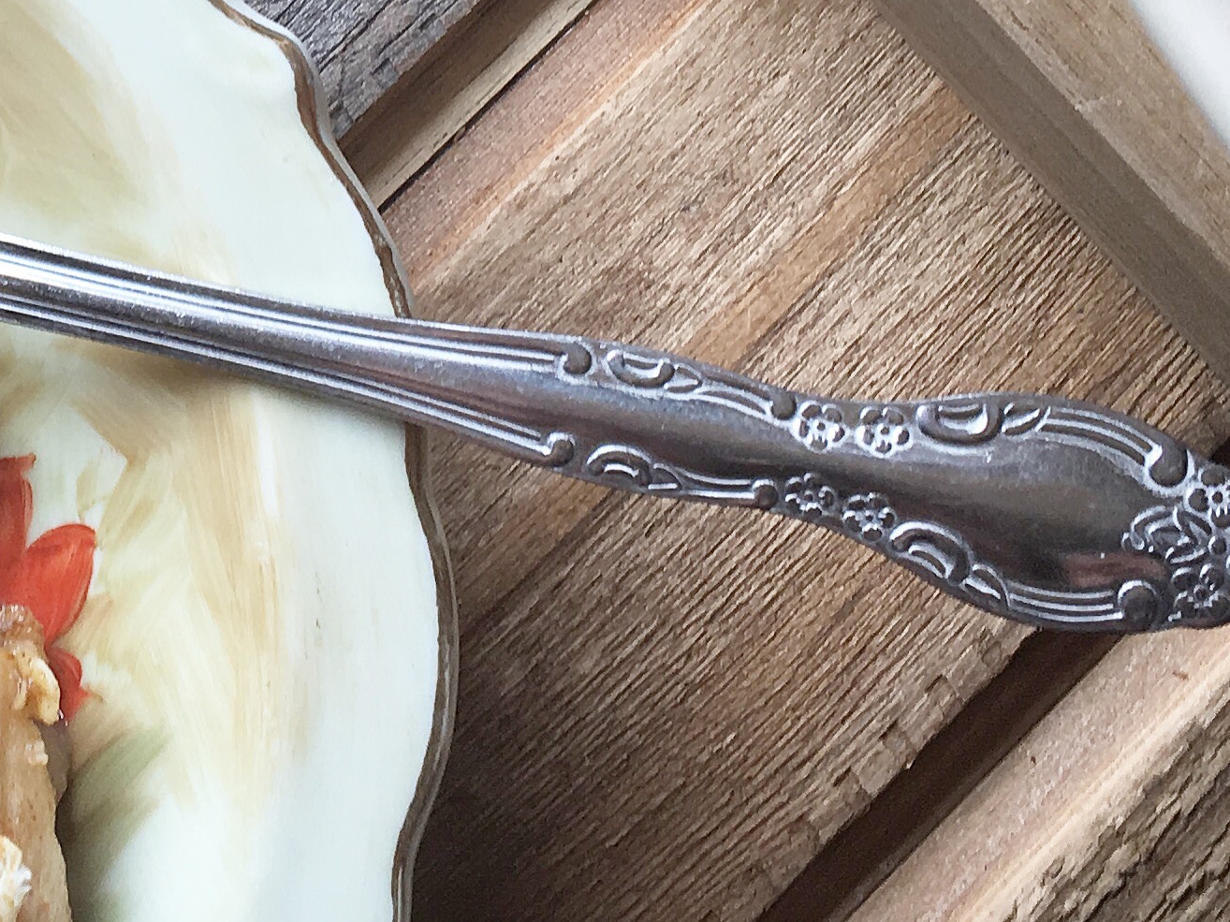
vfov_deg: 16.3
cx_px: 227
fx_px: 3162
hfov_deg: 21.7
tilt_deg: -85.3
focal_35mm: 89
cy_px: -5
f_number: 2.2
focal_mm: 4.15
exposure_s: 1/60
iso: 25
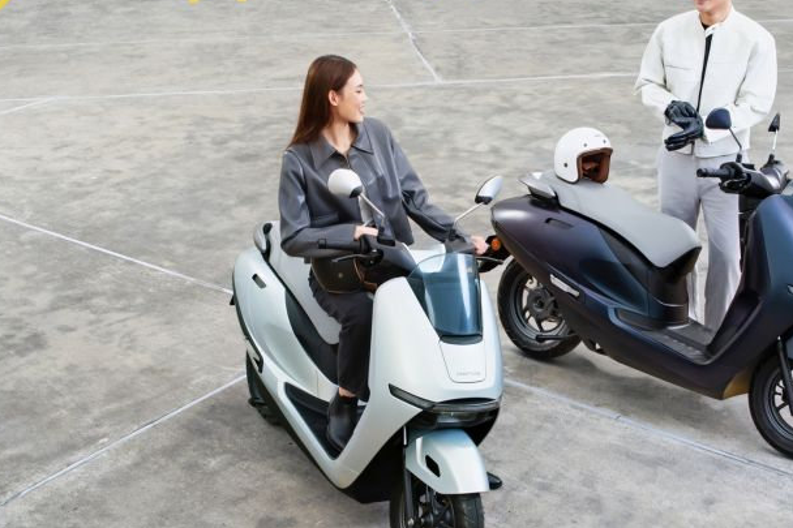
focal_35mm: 59
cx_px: 423
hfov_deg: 33.9
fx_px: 1299
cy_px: 290
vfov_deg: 23.0
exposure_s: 1/160
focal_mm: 35
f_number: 11
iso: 1250
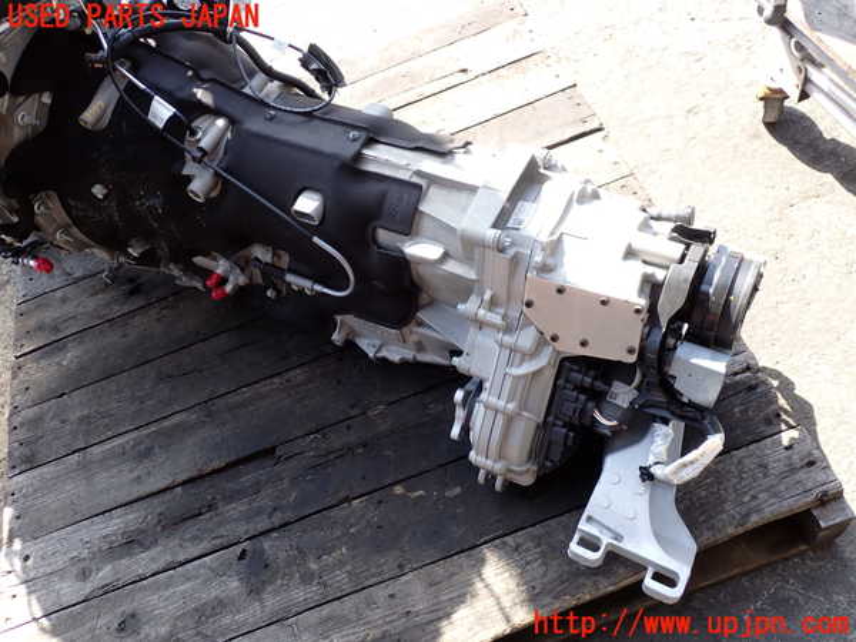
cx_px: 428
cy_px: 321
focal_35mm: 30
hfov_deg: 60.0
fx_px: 742
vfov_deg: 46.8
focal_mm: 5.4
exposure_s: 1/160
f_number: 3.2
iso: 100
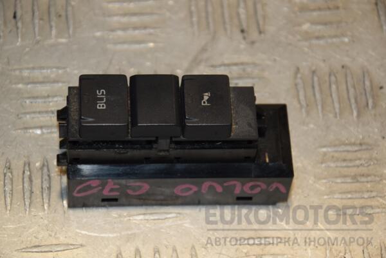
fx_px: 1576
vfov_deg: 9.3
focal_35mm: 147
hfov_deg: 14.0
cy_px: 129
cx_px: 193
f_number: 6.3
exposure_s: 1/200
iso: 800
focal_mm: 98
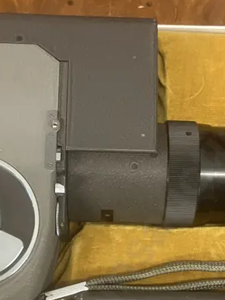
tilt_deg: -77.6
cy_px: 260
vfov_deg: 26.6
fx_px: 615
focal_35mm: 71
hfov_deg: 20.7
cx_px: 134
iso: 320
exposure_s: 1/50
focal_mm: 3.99
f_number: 1.8
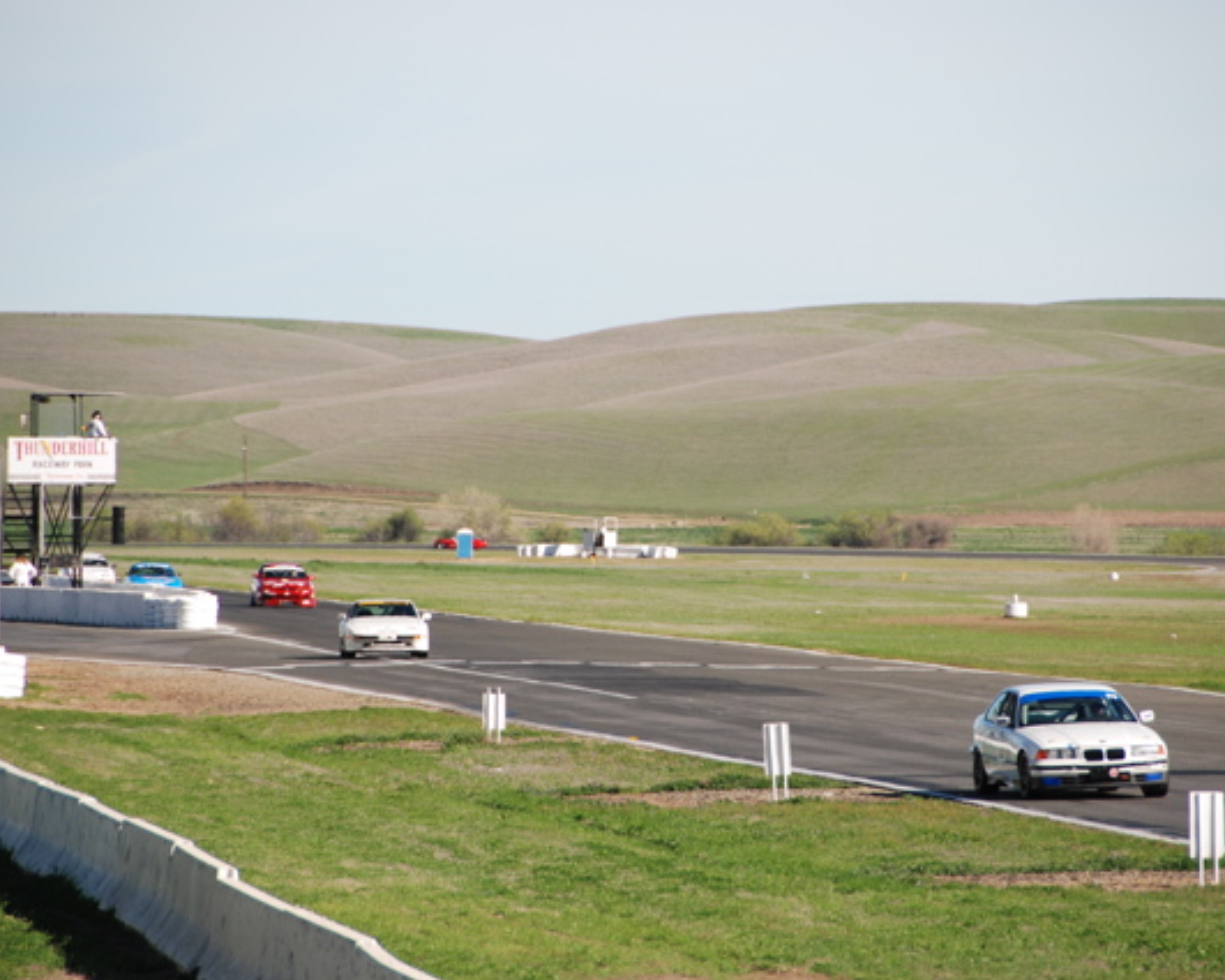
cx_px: 686
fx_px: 12293
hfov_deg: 5.7
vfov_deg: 4.6
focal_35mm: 339
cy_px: 489
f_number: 5.6
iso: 200
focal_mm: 200
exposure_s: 1/800
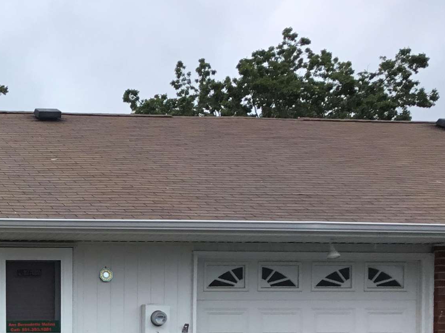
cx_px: -119
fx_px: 1093
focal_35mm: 85
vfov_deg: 16.7
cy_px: 392
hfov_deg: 21.1
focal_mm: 3.3
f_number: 2.4
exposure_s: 1/595
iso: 25
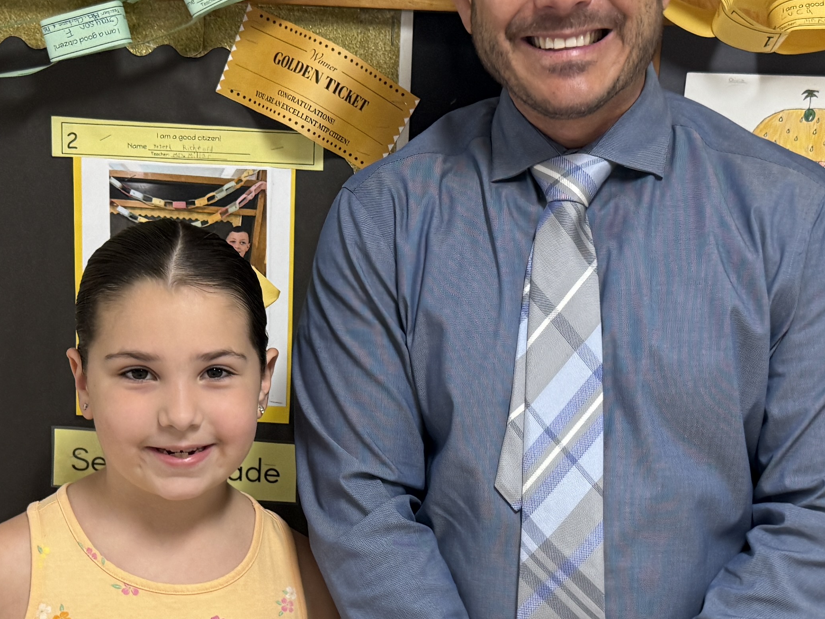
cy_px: 507
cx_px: 413
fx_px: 1573
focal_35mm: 66
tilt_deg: -13.8
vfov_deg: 21.9
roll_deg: -1.2
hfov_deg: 29.4
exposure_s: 1/60
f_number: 1.78
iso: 160
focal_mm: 6.76
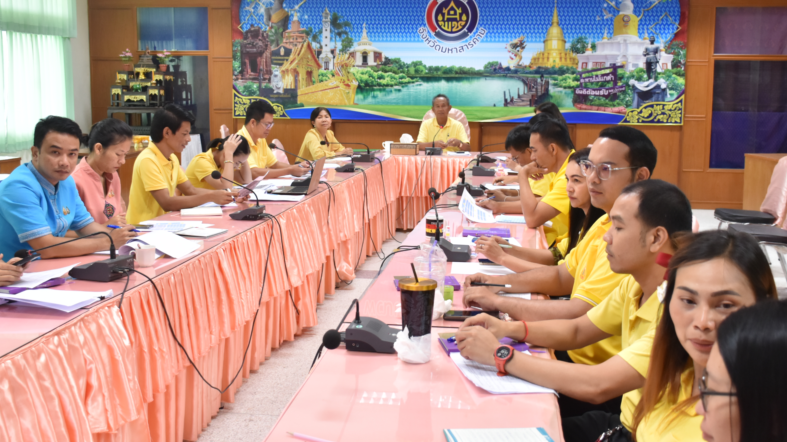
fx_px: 918
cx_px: 403
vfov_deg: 27.1
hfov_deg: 46.4
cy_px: 182
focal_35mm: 44
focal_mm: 22
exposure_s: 1/60
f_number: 4
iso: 800
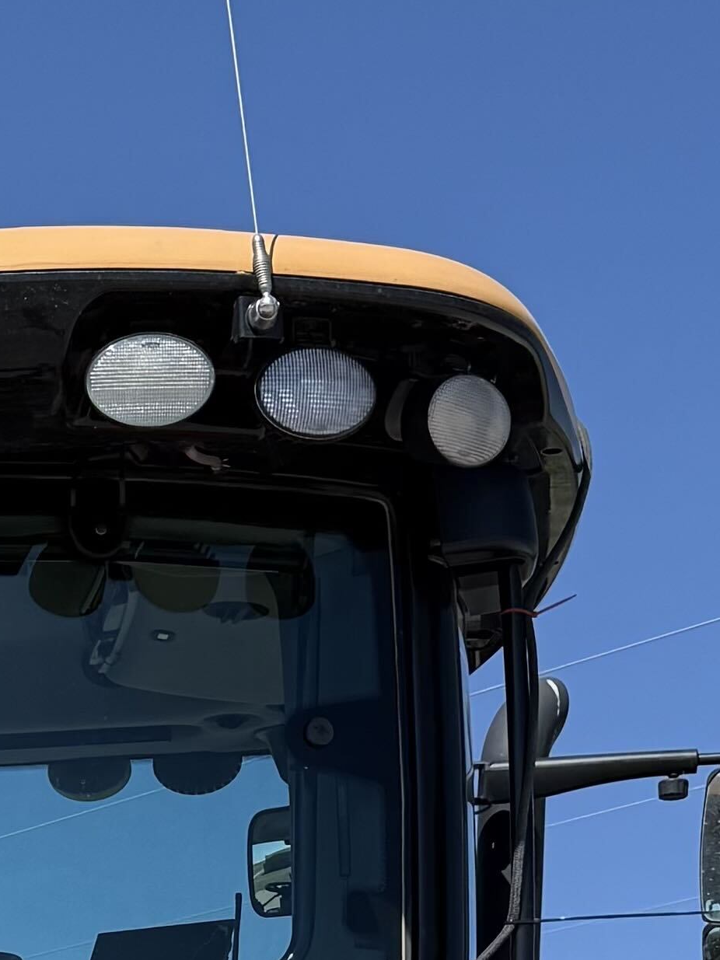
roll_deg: -0.2
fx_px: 3079
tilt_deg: +2.1
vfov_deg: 15.9
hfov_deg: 13.0
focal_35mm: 111
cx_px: -171
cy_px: 1541
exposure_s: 1/4673
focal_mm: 6.76
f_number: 1.78
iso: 80
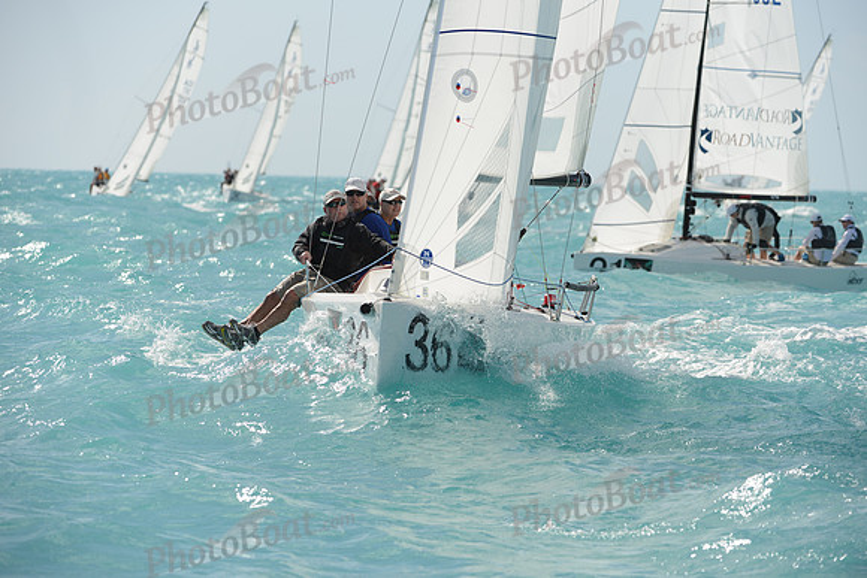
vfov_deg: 6.5
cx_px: 434
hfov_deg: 9.8
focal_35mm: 210
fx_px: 5058
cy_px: 289
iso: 200
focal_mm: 210
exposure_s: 1/1600
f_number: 5.6
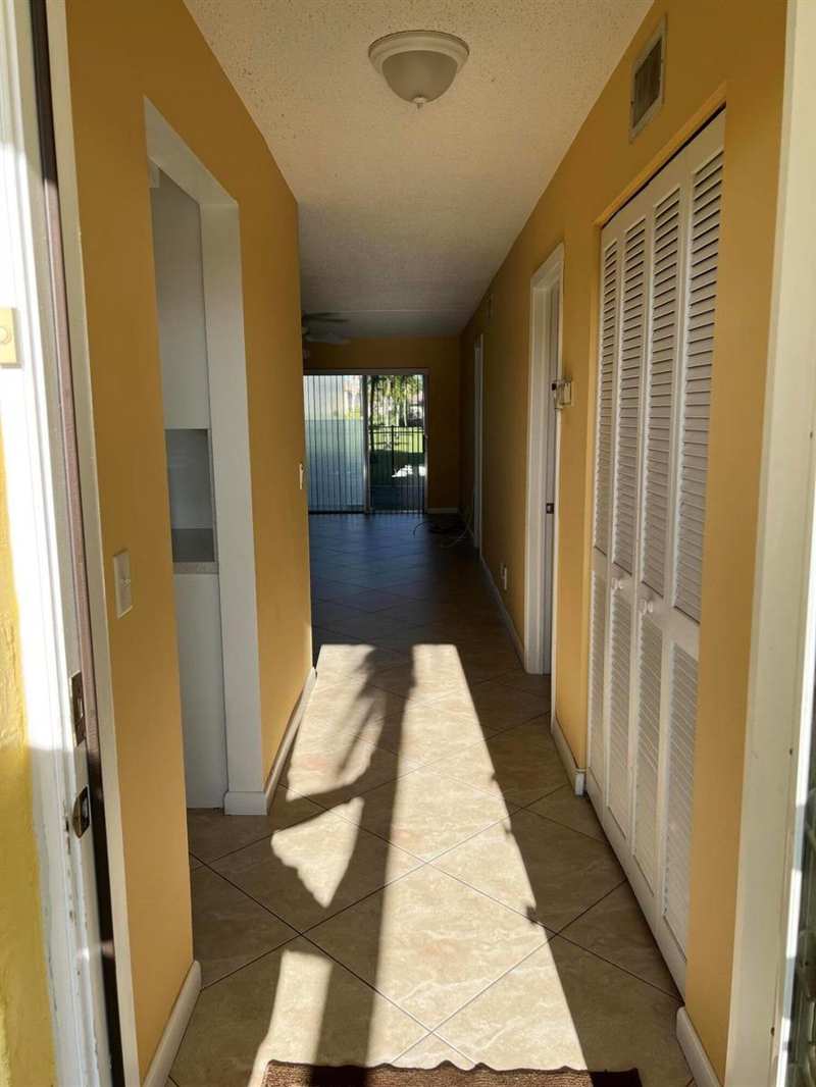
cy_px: 544
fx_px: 817
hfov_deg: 53.1
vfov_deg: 67.3
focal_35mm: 26
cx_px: 408
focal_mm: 5.7
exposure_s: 1/1224
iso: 50
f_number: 1.5
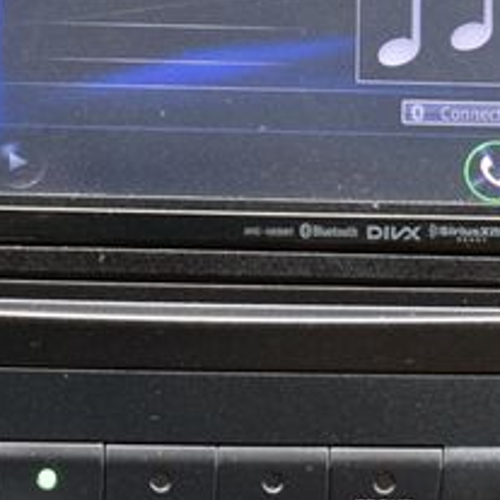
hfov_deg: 13.8
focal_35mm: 126
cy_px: 39
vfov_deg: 13.7
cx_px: 222
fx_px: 2059
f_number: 6.3
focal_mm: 32
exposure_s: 1/20
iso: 400
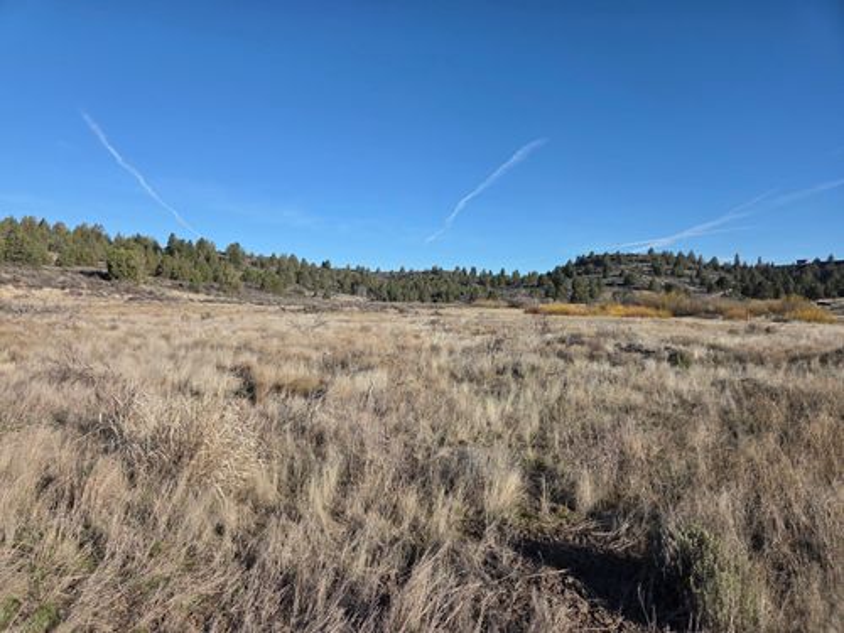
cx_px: 422
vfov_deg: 58.9
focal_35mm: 23
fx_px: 561
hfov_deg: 73.9
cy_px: 316
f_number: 1.8
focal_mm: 5.4
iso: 80
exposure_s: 1/5129
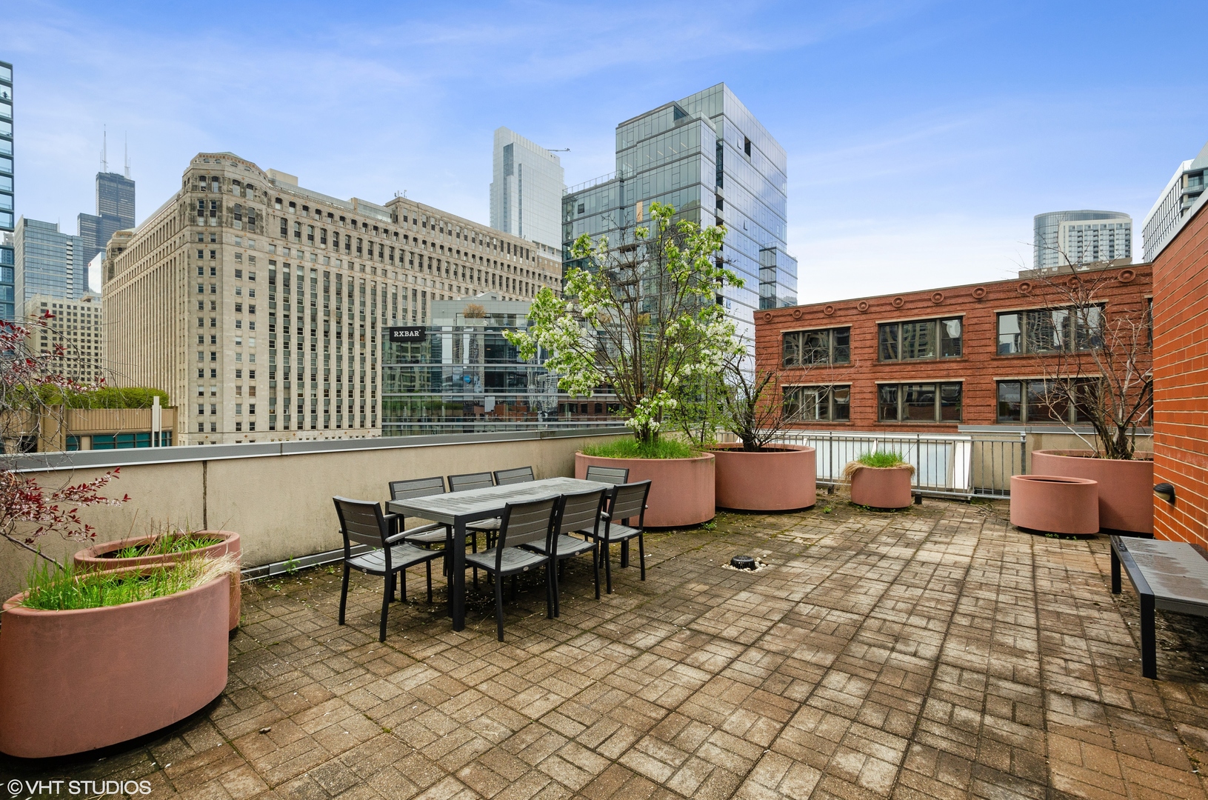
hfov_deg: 100.5
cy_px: 400
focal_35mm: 15
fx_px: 502
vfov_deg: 77.1
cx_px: 604
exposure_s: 1/400
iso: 200
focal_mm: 10
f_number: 8
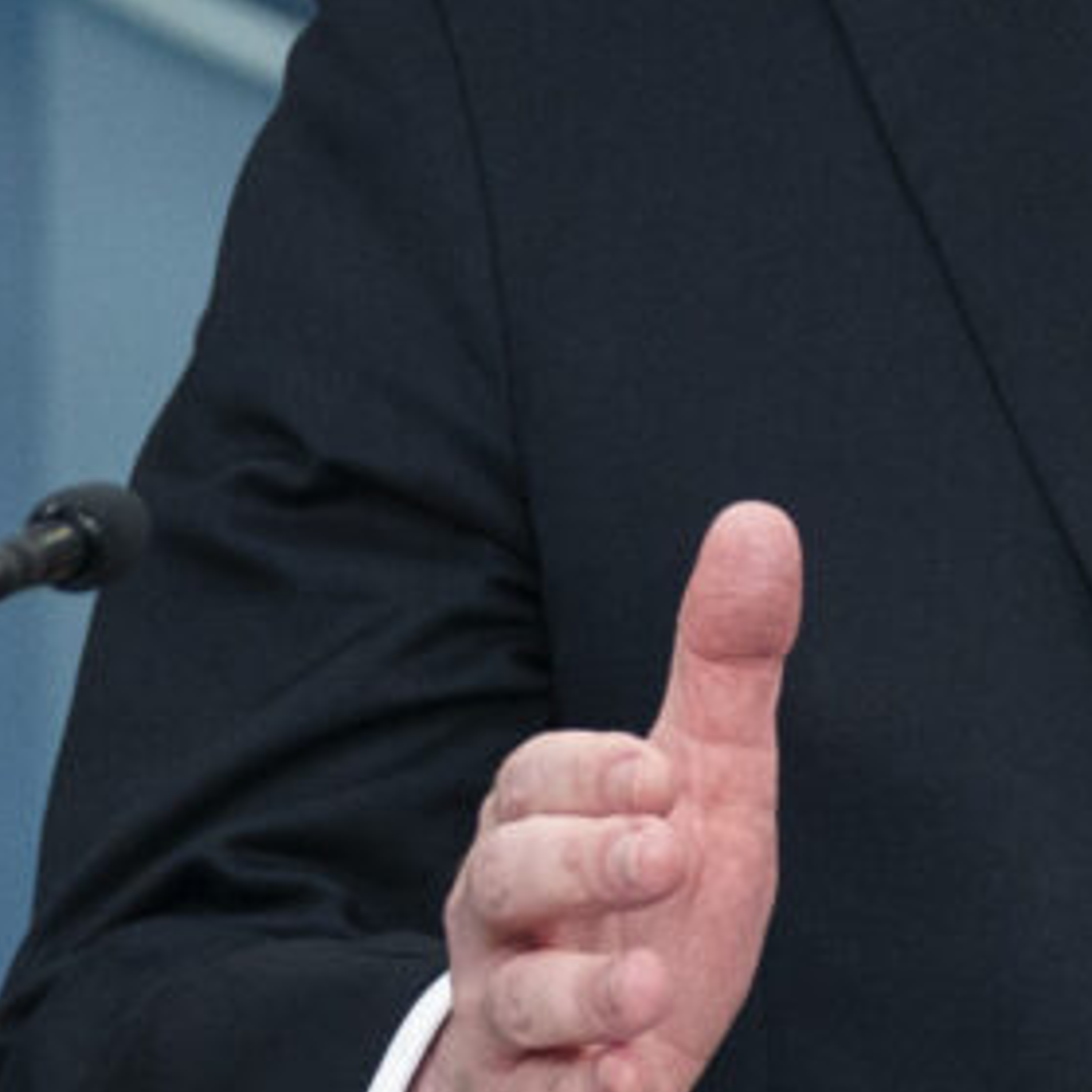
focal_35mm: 1109
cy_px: 1020
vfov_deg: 1.6
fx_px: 39581
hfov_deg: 1.6
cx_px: 1331
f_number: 2.8
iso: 1000
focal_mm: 142
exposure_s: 1/400
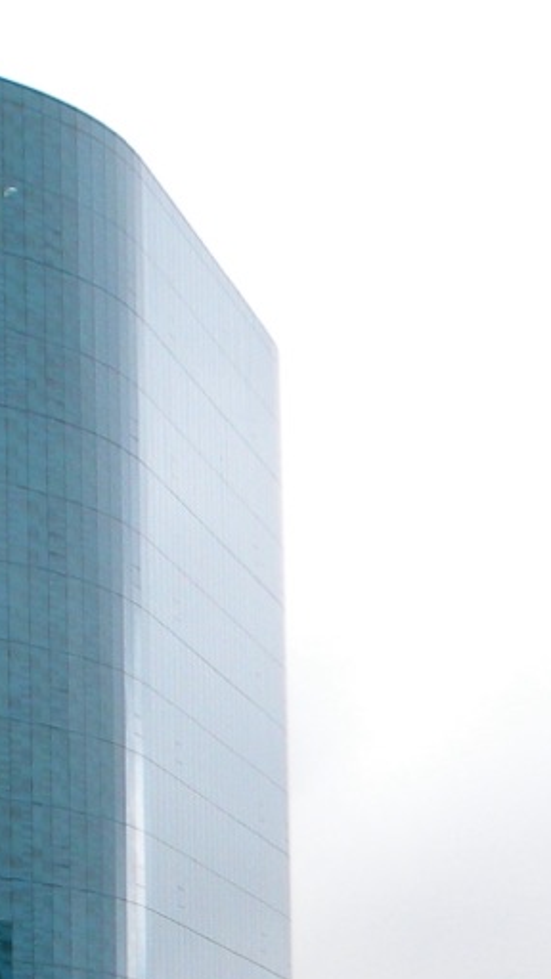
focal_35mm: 138
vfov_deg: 15.3
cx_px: -662
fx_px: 3584
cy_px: 920
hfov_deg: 8.2
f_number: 3.7
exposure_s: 1/108
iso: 80
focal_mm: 6.4
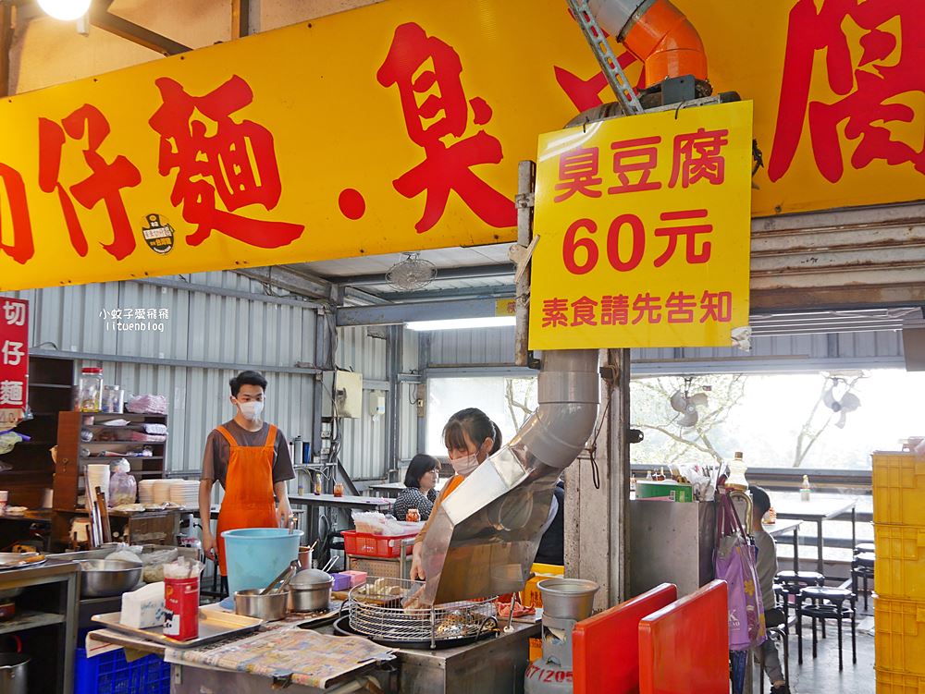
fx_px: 962
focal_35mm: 36
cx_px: 462
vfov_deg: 39.7
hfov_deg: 51.3
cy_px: 347
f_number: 4.3
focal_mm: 18
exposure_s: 1/60
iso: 200
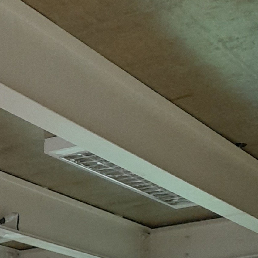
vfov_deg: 13.7
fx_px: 877
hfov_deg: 15.7
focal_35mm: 104
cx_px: -104
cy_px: 545
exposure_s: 1/60
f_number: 2
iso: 250
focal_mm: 4.6
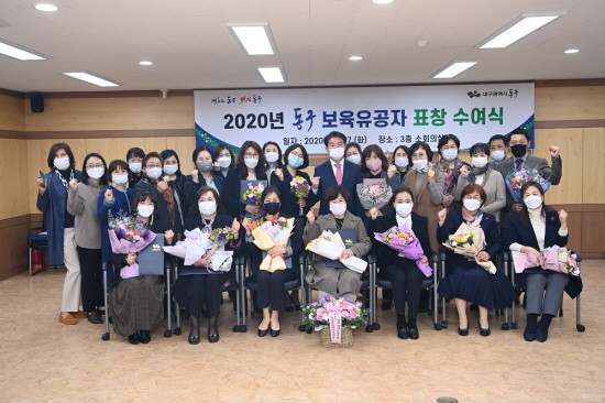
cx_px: 302
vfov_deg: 35.0
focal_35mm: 38
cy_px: 202
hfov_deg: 50.7
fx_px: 638
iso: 1000
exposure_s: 1/160
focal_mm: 38
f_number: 4
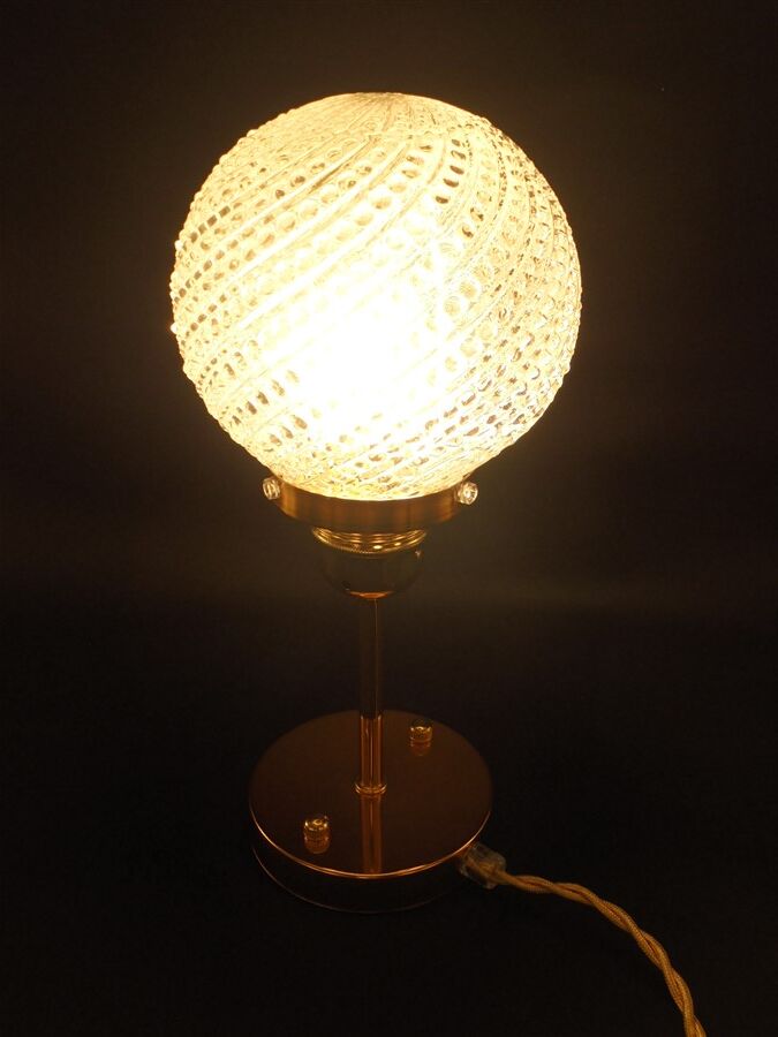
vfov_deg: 54.0
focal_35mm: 34
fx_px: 1019
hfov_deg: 41.8
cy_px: 518
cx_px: 389
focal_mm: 6.1
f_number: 4
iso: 100
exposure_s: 1/30
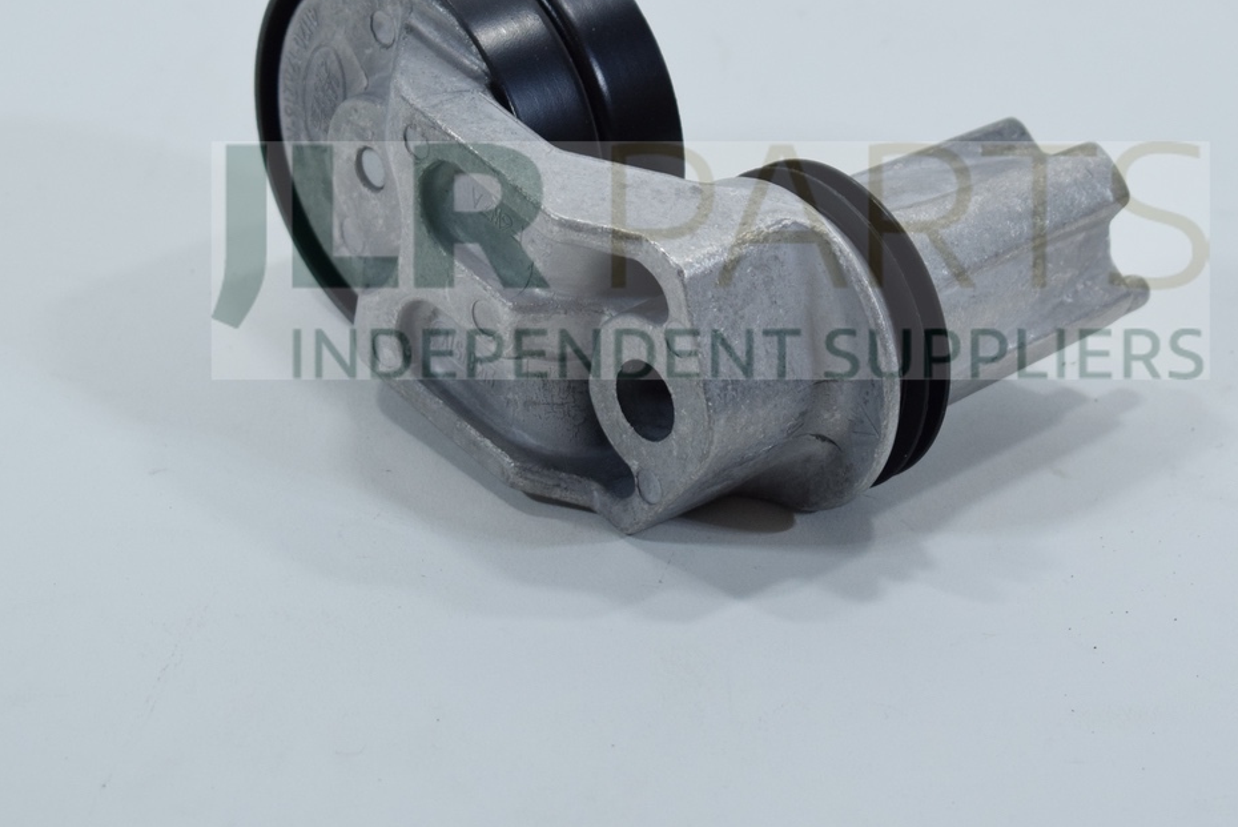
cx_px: 698
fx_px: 4880
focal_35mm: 142
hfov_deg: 14.5
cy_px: 241
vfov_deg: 9.7
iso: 800
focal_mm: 55
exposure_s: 1/1000
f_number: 5.6
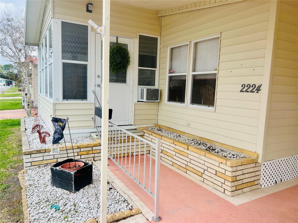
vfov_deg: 53.1
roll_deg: -2.8
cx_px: 149
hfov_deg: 67.3
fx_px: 224
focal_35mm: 26
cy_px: 112
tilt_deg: -5.8
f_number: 1.5
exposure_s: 1/1553
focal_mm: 5.7
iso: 50
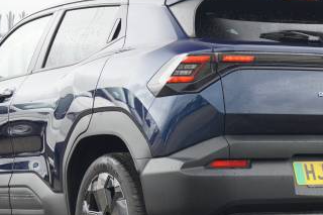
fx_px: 1345
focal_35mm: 150
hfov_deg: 13.7
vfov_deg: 9.1
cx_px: 194
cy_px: 120
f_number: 5.6
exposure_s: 1/90
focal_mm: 50
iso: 320
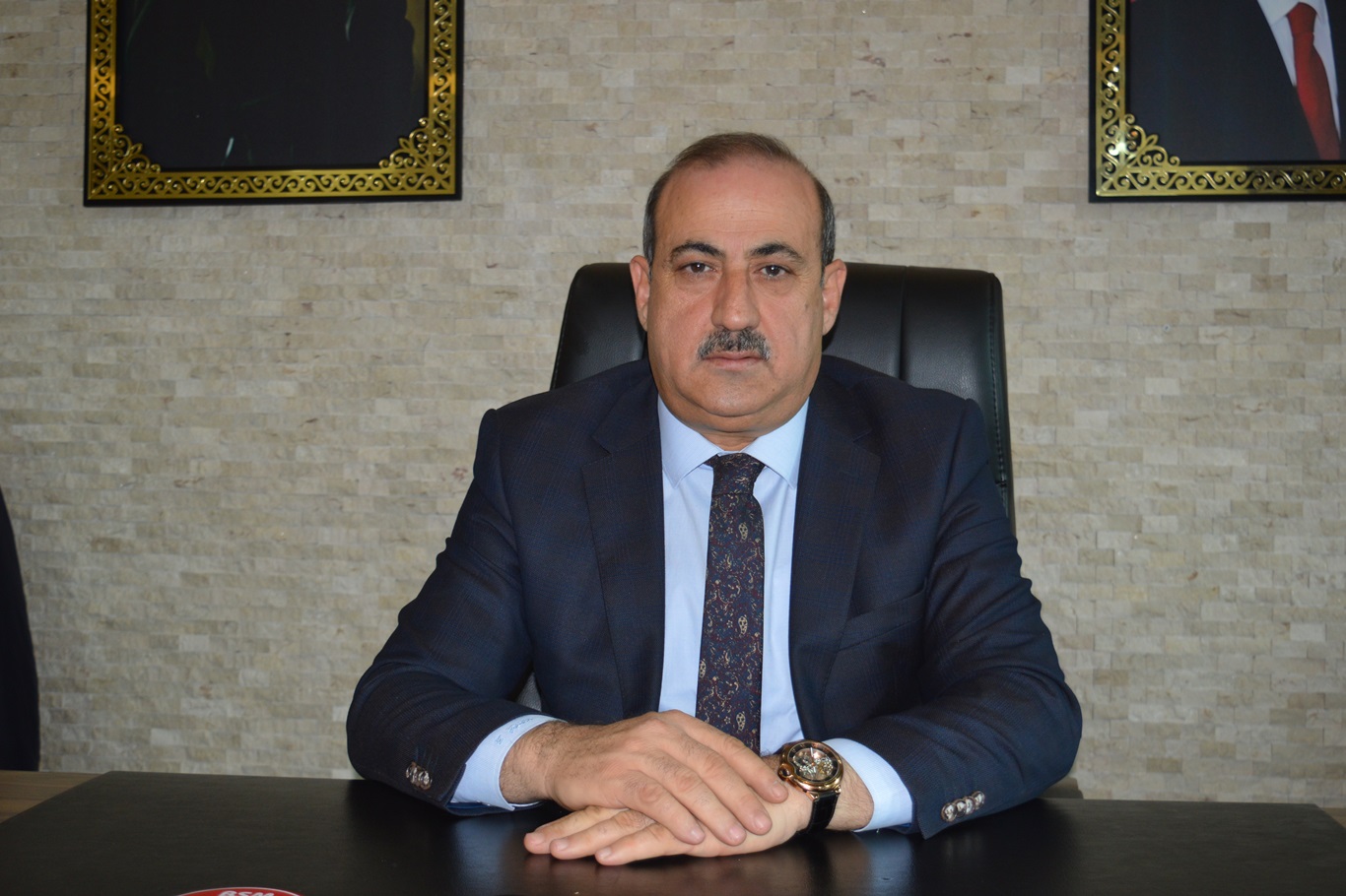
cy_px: 448
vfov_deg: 28.9
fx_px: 1738
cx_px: 673
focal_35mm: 46
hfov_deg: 42.3
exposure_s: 1/60
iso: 450
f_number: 4.2
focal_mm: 31
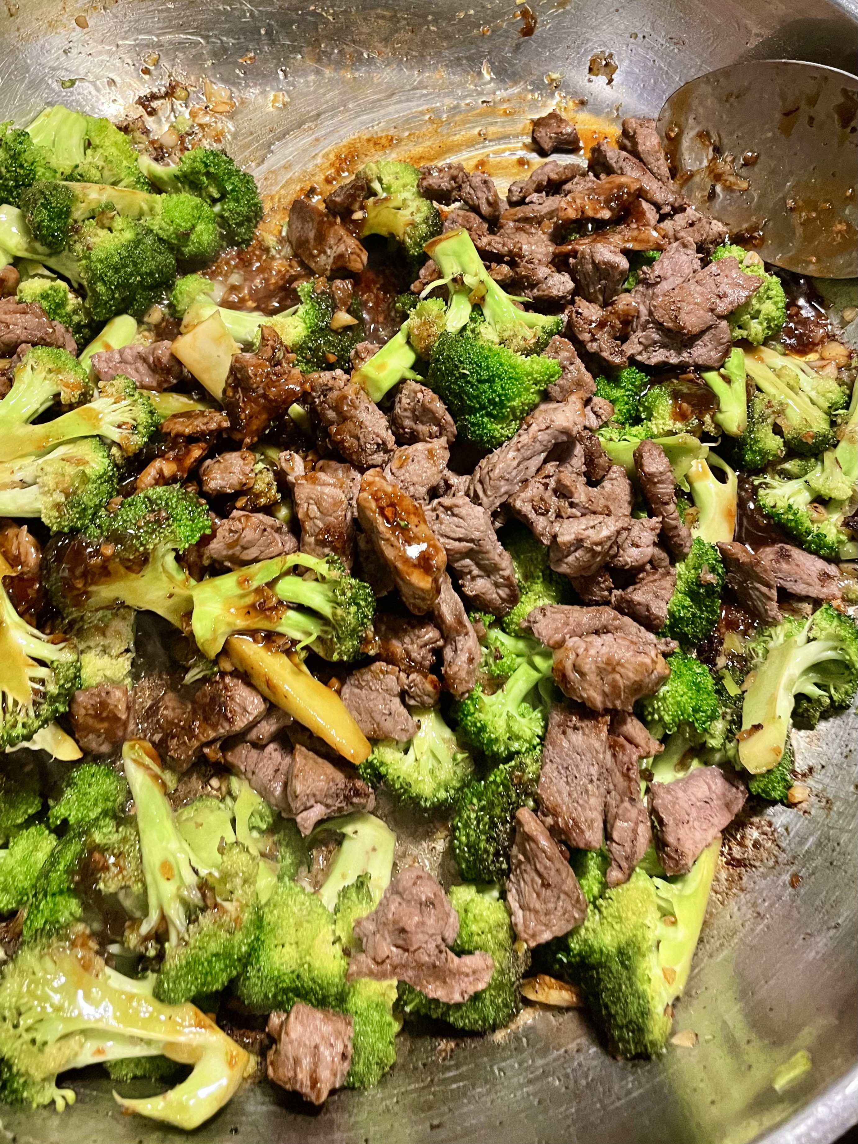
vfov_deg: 67.3
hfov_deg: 53.1
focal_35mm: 26
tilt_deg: -65.7
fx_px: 859
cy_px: 572
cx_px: 429
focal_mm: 4.2
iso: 400
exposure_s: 1/60
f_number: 1.6
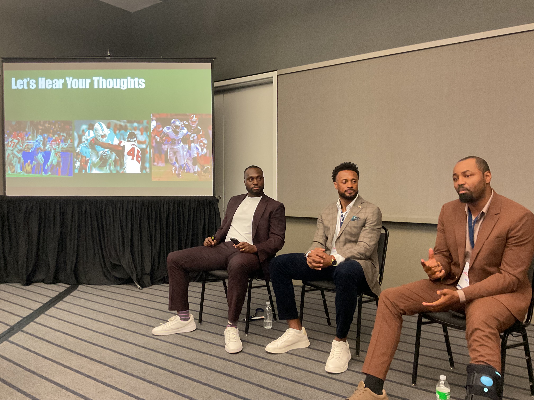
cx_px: 267
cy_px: 200
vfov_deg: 48.2
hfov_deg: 61.7
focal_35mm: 29
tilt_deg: -1.1
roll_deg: +0.6
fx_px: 447
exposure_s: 1/40
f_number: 1.8
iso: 250
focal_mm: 3
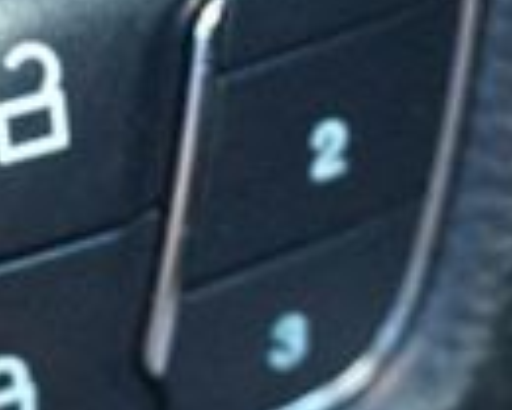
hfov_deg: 9.2
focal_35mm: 208
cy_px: 118
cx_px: -71
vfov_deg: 7.4
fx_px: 3152
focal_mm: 30
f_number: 5
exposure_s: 1/50
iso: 3200
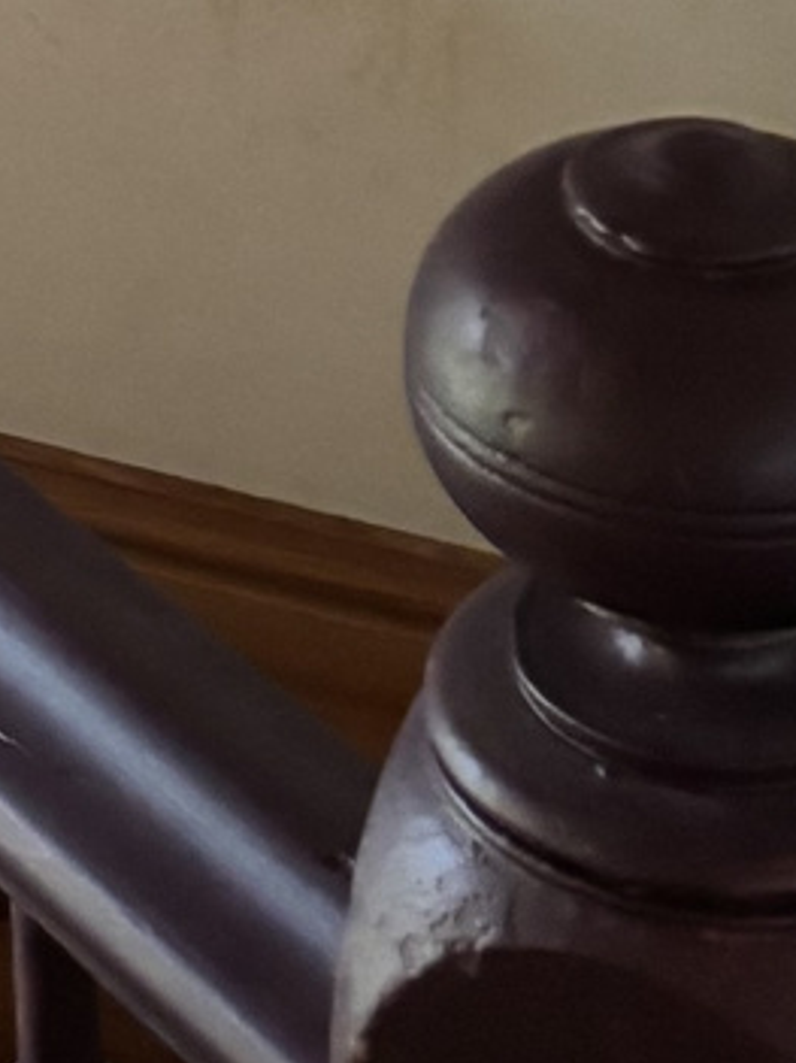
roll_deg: +3.8
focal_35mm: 160
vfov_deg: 11.2
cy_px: -1030
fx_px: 4909
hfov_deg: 8.9
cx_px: -678
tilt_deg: -14.0
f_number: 1.6
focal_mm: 5.96
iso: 640
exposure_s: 1/30
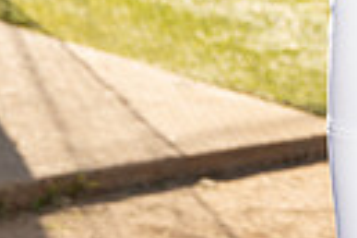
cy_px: -327
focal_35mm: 219
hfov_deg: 9.4
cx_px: 321
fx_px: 2172
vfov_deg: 6.0
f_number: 4
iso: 100
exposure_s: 1/250
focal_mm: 63
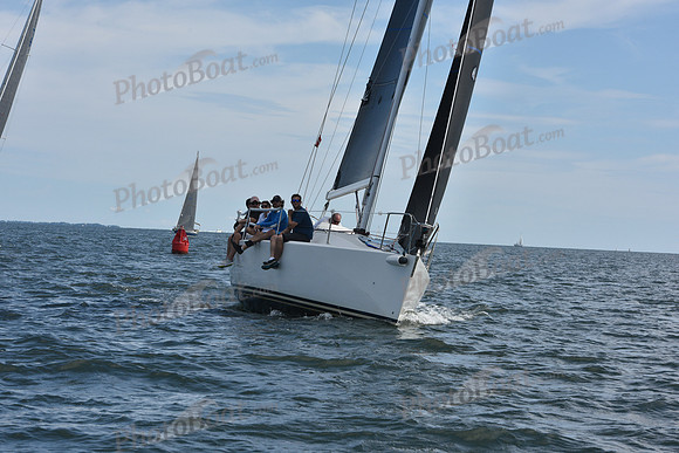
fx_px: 1886
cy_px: 226
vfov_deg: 13.7
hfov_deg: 20.4
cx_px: 340
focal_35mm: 100
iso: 320
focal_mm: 100
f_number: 10
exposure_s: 1/1000
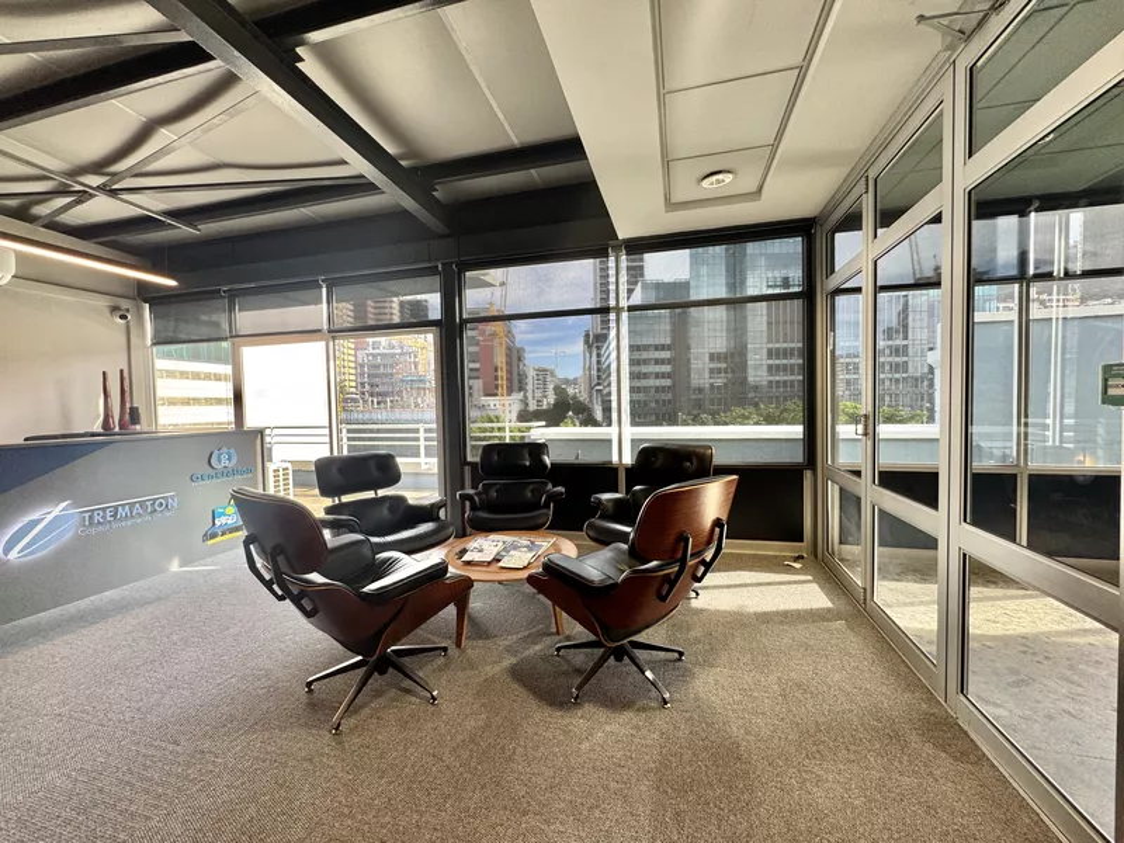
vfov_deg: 85.7
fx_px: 455
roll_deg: +1.1
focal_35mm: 14
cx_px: 562
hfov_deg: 102.1
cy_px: 422
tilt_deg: -1.4
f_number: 2.2
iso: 100
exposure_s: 1/100
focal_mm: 2.22
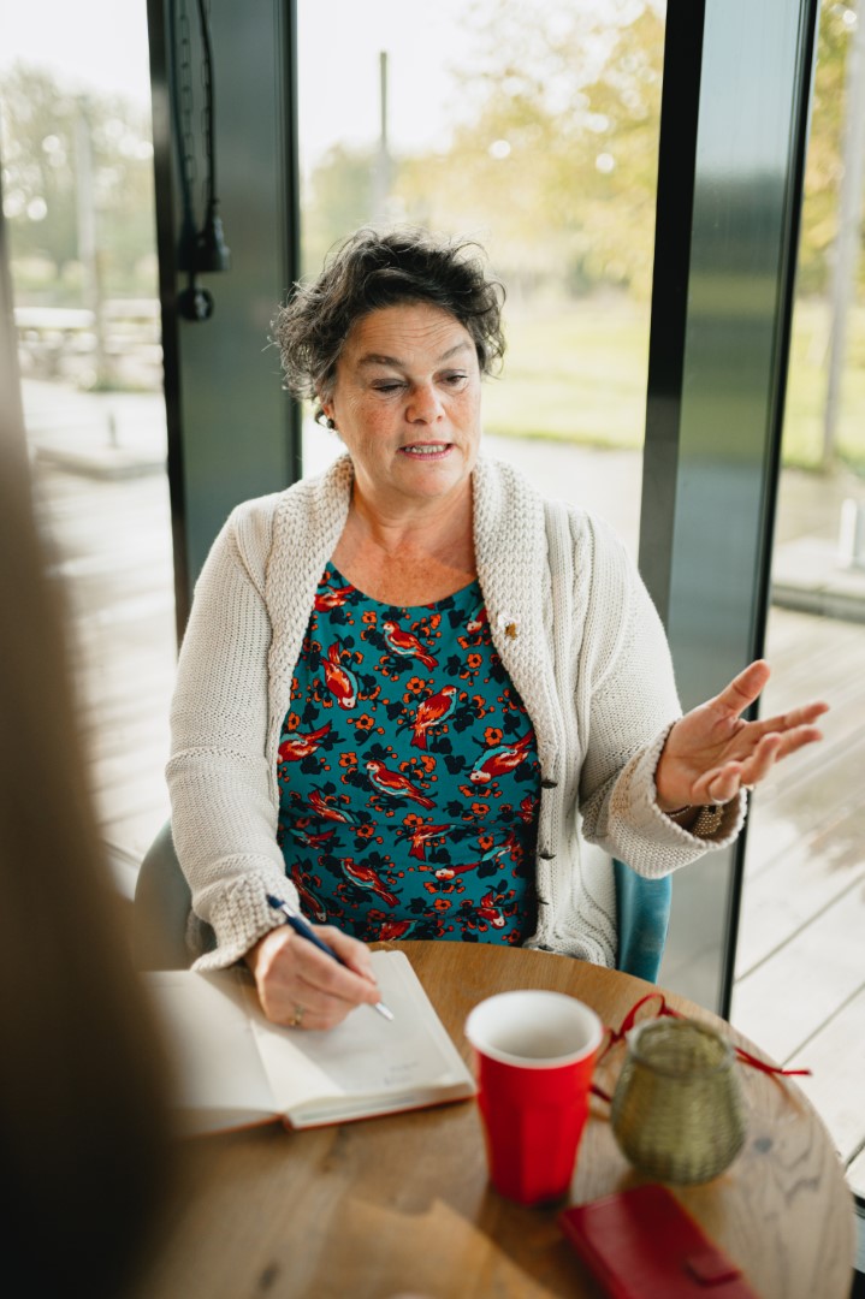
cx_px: 432
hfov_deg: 37.8
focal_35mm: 35
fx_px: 1263
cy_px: 650
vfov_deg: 54.5
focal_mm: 35
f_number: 1.4
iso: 250
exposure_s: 1/1600
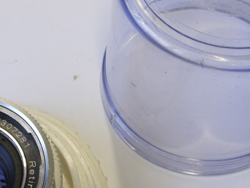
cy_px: 128
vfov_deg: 14.5
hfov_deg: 19.1
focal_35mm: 102
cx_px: 63
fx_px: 736
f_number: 13
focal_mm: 22
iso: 400
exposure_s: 1/13
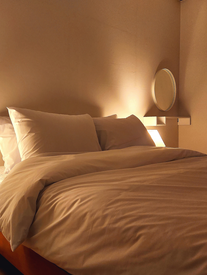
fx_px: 247
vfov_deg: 58.4
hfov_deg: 43.8
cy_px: 138
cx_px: 49
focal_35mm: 31
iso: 400
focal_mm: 5.4
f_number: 1.8
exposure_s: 1/120
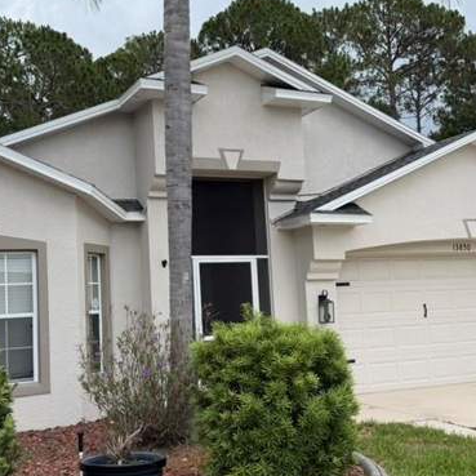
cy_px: 254
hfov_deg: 36.8
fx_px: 716
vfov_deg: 36.8
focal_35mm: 46
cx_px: 219
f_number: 1.78
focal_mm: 6.76
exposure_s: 1/3425
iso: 80
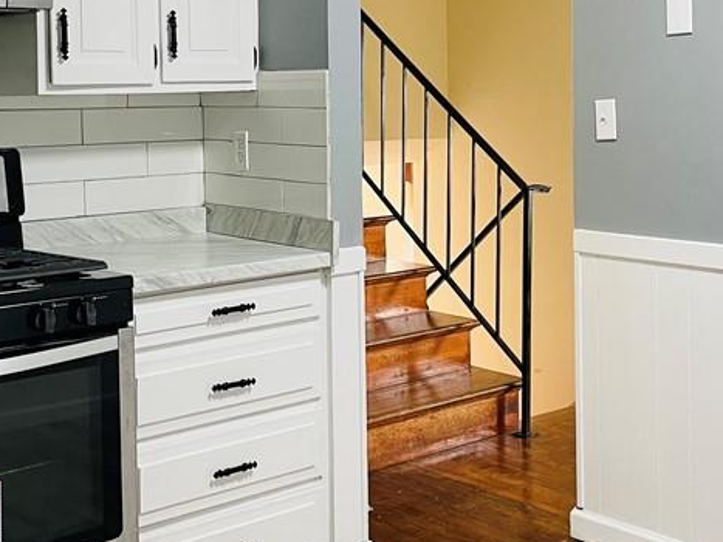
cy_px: 141
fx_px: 1190
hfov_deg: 33.8
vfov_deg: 25.4
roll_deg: +1.1
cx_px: 351
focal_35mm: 57
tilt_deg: -2.1
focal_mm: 4.2
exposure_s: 1/60
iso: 160
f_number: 1.6
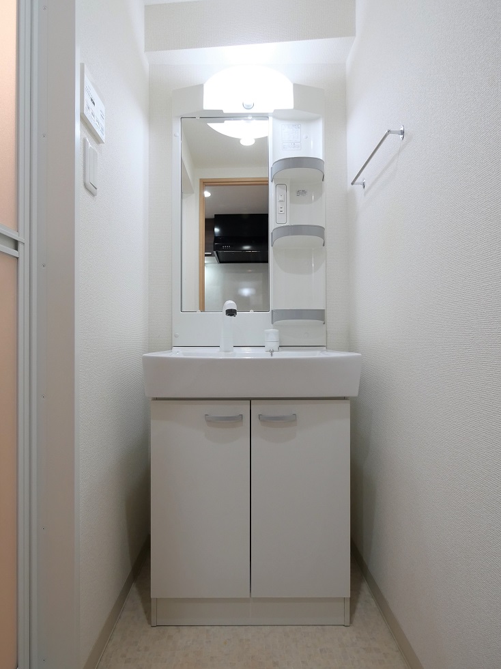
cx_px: 250
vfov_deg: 102.1
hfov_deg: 85.6
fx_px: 270
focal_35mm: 14
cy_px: 334
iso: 640
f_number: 4
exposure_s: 1/80
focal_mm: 7
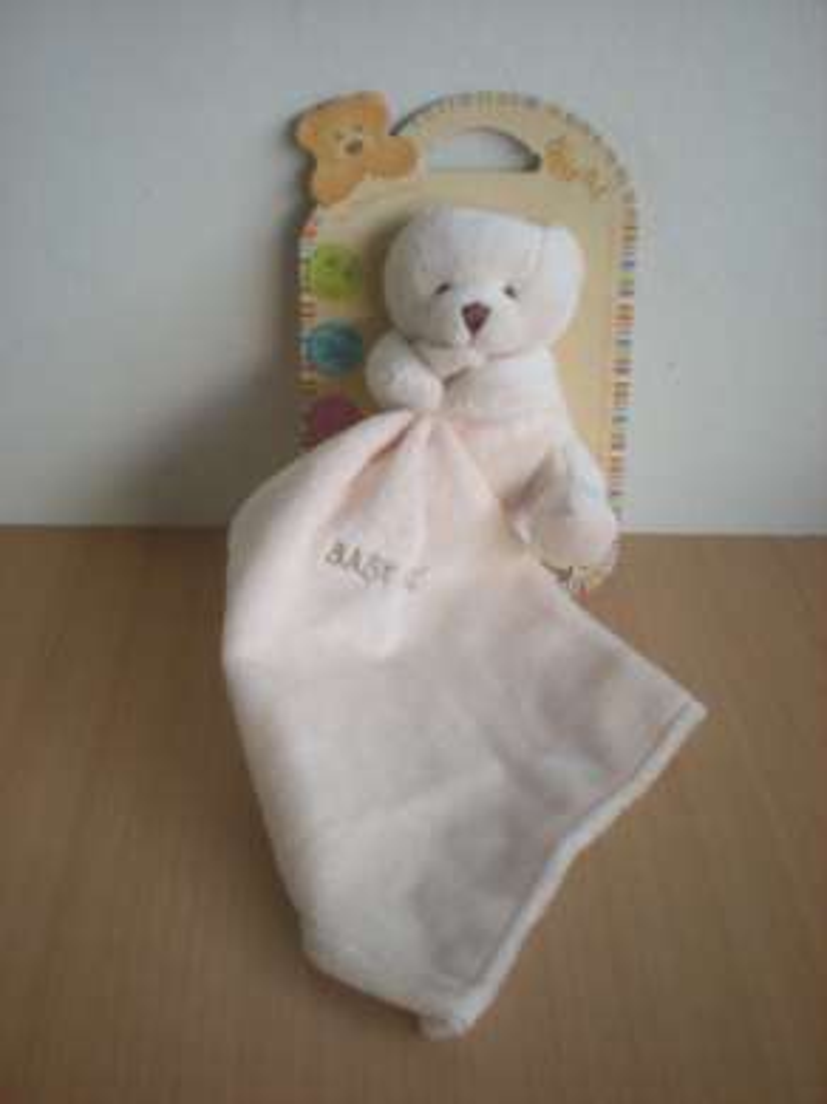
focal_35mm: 38
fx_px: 1212
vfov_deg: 49.0
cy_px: 552
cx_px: 414
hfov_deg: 37.7
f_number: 3.1
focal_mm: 6.3
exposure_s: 1/8
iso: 276
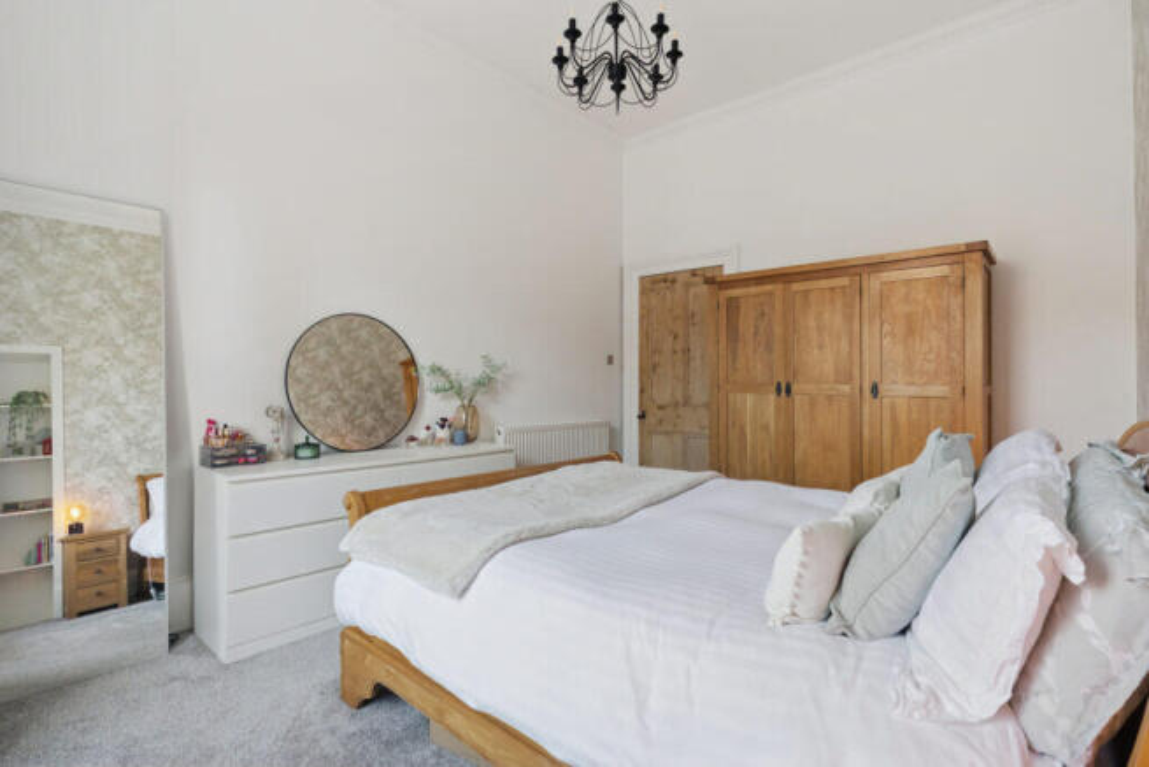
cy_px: 384
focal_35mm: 16
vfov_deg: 72.1
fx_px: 527
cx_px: 574
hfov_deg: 95.0
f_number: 5.6
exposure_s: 1/100
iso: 800
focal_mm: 11
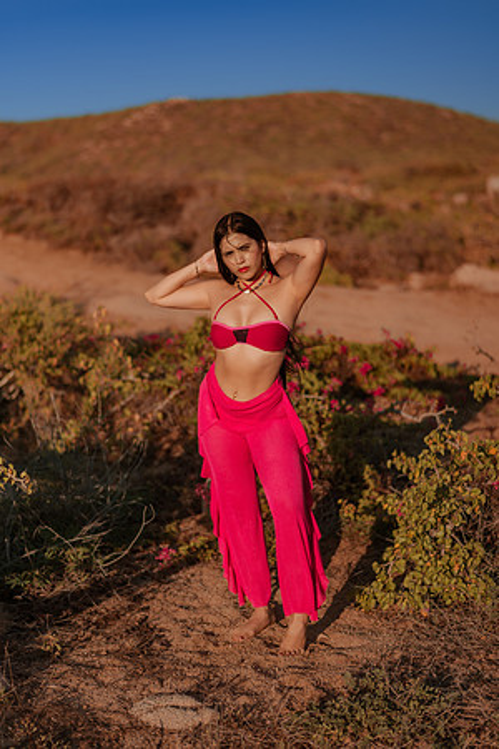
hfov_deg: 23.4
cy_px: 374
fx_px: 1206
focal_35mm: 58
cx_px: 250
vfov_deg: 34.5
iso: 50
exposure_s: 1/5000
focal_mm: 58
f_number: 1.8
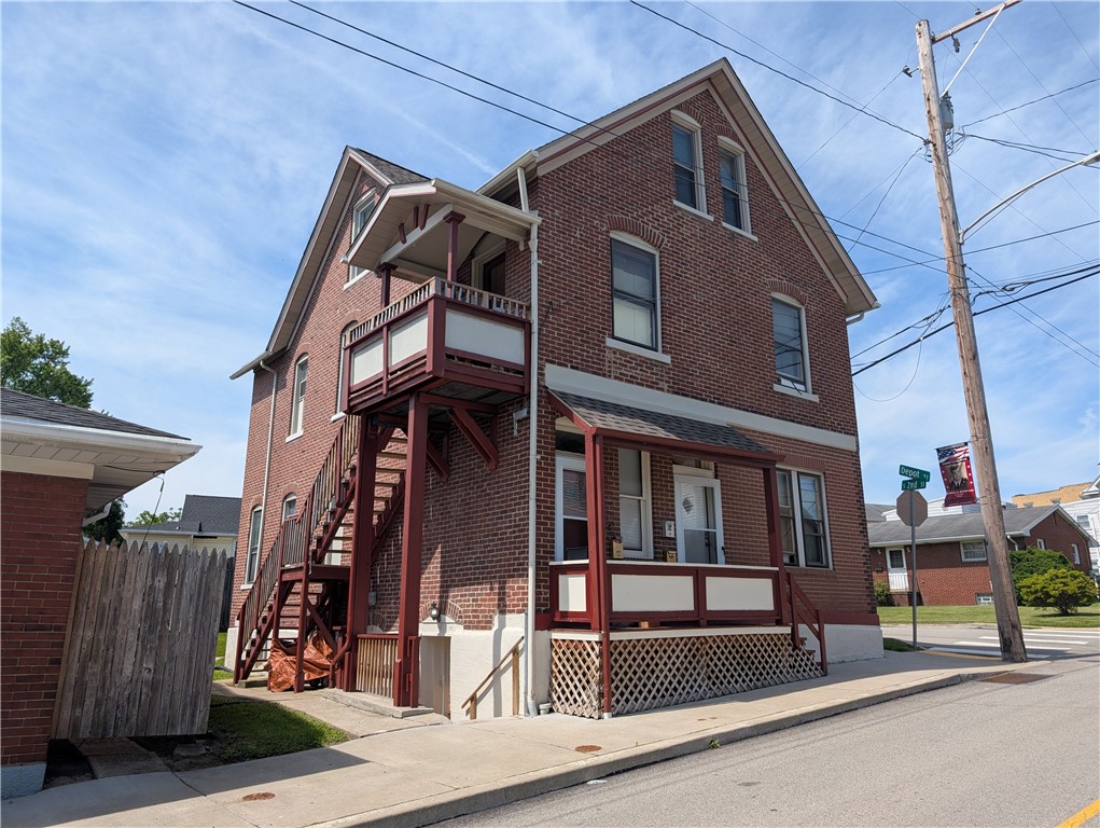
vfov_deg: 56.9
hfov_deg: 71.5
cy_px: 414
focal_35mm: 24
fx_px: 763
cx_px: 550
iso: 23
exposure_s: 1/873
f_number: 1.68
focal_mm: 6.9
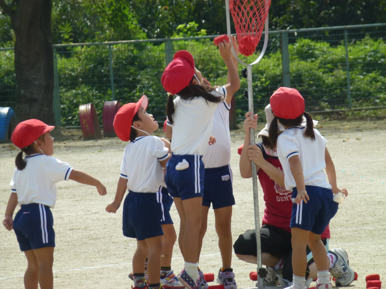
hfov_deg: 5.2
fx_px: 4282
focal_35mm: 384
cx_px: 193
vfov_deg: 3.9
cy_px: 144
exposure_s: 1/500
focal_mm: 68.8
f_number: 5.9
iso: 125
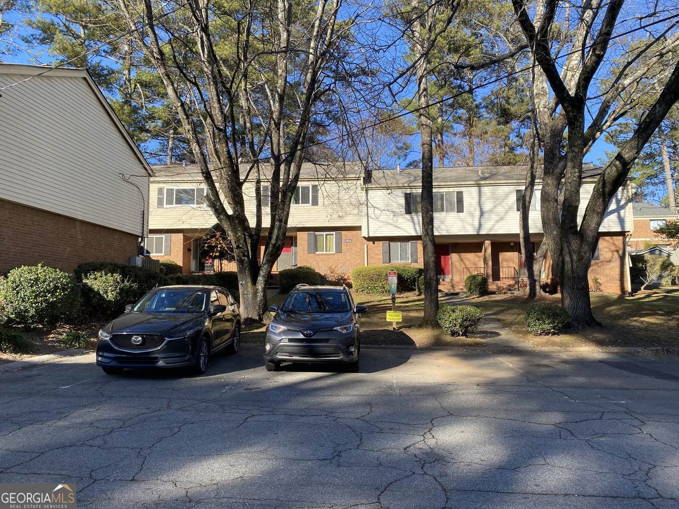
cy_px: 254
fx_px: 510
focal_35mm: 26
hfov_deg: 67.3
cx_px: 340
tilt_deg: +4.0
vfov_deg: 53.1
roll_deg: +0.9
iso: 32
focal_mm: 4.25
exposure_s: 1/934
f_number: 1.8
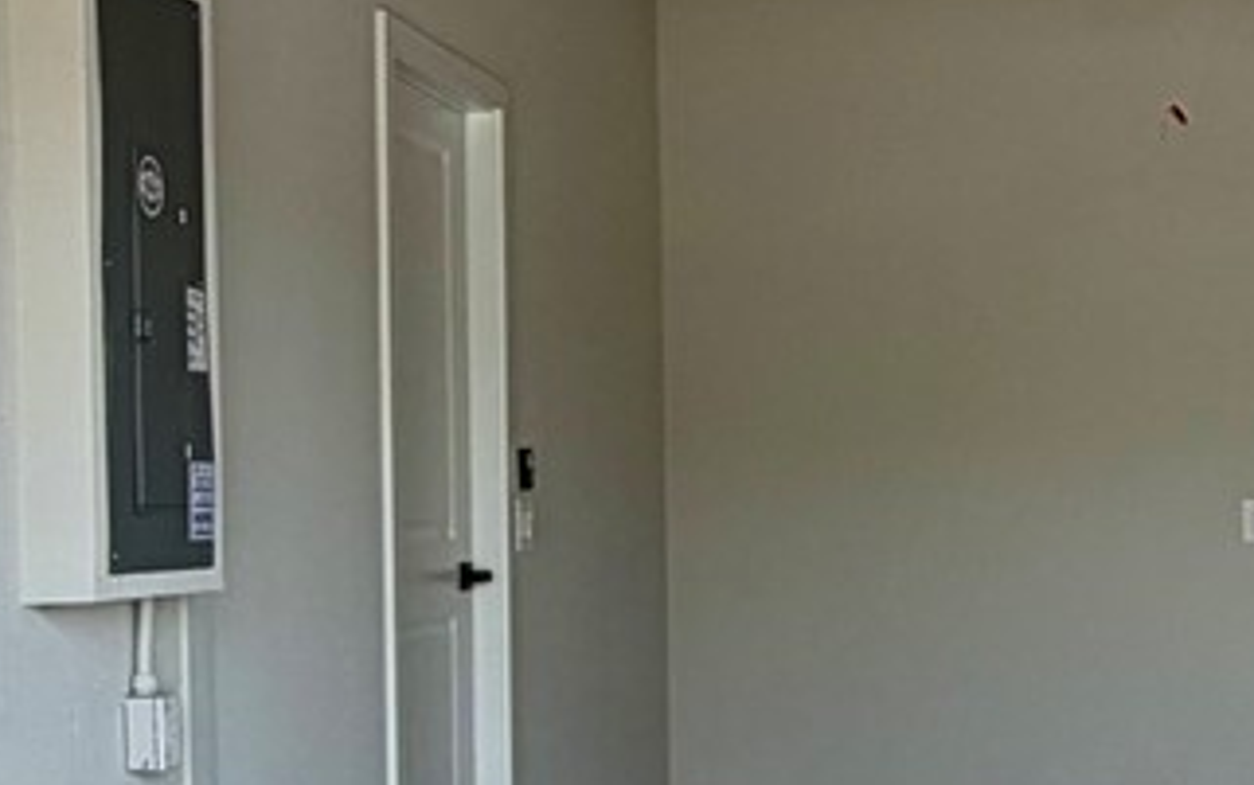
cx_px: 1125
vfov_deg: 17.5
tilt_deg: -1.8
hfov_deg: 26.9
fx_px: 2530
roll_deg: +1.0
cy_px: 613
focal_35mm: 74
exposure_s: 1/192
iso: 40
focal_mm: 2.22
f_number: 2.2
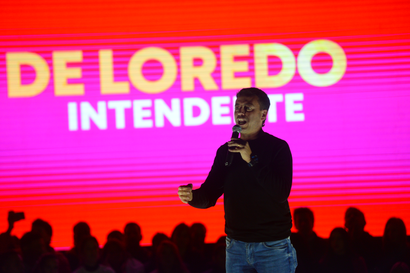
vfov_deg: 7.6
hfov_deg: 11.4
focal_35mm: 180
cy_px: 136
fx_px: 2051
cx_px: 205
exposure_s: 1/1000
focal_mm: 180
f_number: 2.8
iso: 2500
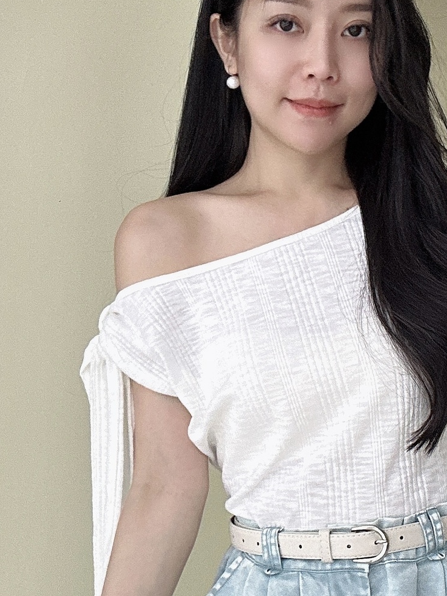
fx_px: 965
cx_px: 329
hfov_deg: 25.8
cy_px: 533
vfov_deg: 32.7
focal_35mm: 56
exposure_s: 1/60
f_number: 1.9
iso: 100
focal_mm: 2.69
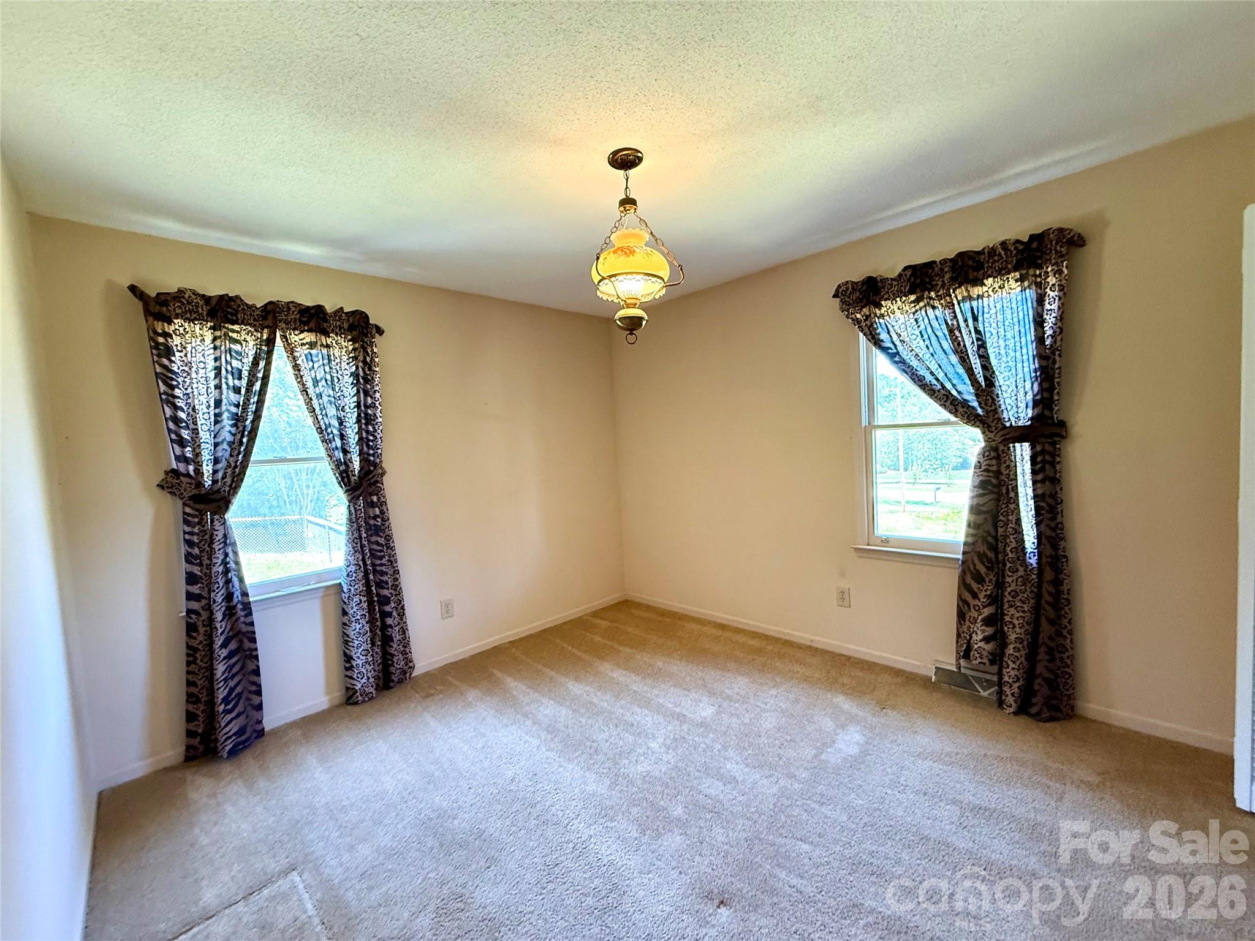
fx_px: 508
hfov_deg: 102.1
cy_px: 470
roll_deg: +2.9
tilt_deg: -3.3
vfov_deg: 85.7
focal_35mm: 14
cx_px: 628
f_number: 2.2
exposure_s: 1/62
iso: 400
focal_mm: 2.22
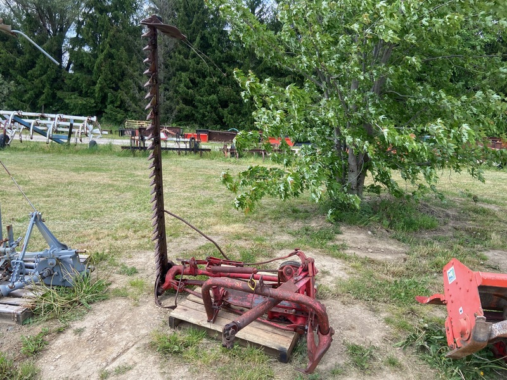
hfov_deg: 67.3
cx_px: 254
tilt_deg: -13.0
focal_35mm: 26
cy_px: 190
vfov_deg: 53.1
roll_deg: -1.8
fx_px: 381
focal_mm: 4.25
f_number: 1.8
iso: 32
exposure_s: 1/788
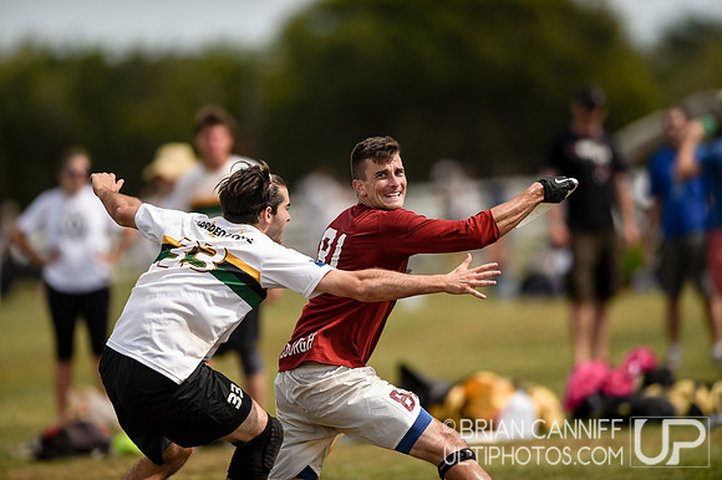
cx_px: 361
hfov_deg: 5.2
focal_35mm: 400
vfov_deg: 3.4
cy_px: 240
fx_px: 8017
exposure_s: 1/3200
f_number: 2.8
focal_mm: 400
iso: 160
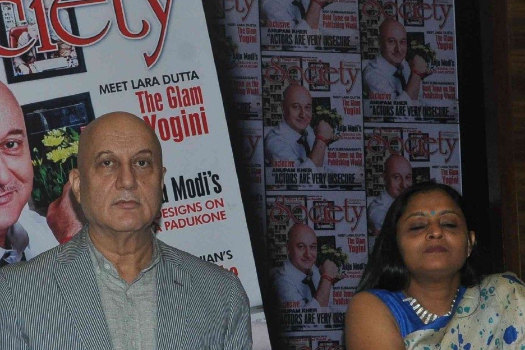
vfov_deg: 14.5
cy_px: 248
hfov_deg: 21.4
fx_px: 1371
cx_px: 115
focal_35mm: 94
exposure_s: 1/200
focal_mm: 26
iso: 800
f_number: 10
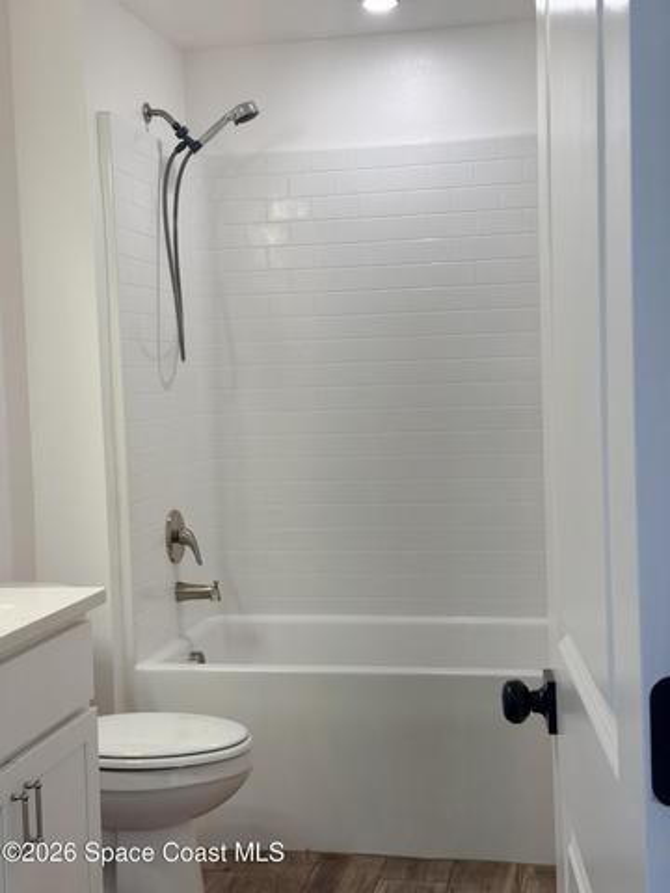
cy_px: 446
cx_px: 335
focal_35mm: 48
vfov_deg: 39.7
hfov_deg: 30.3
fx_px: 1239
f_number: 1.78
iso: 80
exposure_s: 1/120
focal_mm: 6.76
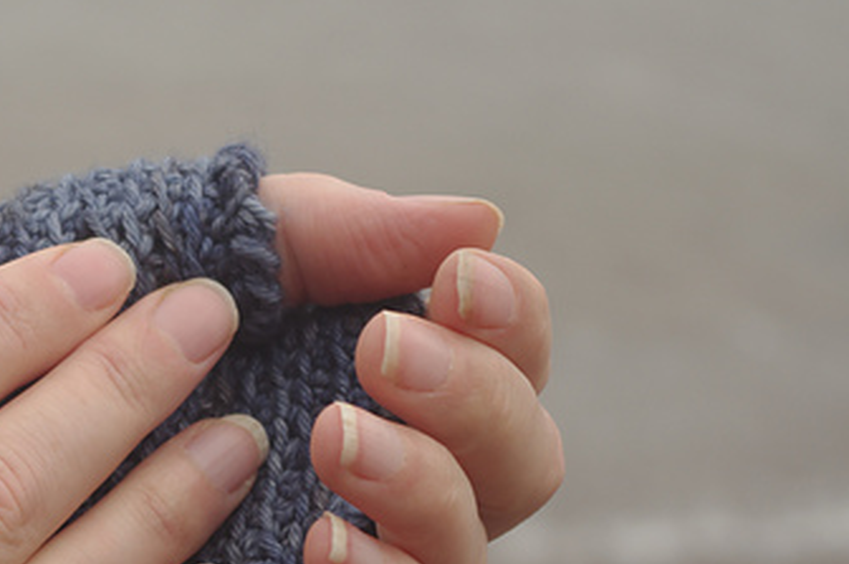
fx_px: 3674
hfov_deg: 13.1
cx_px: 83
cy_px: 522
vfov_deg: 8.7
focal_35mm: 156
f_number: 7.1
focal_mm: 55
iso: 200
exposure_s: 1/400
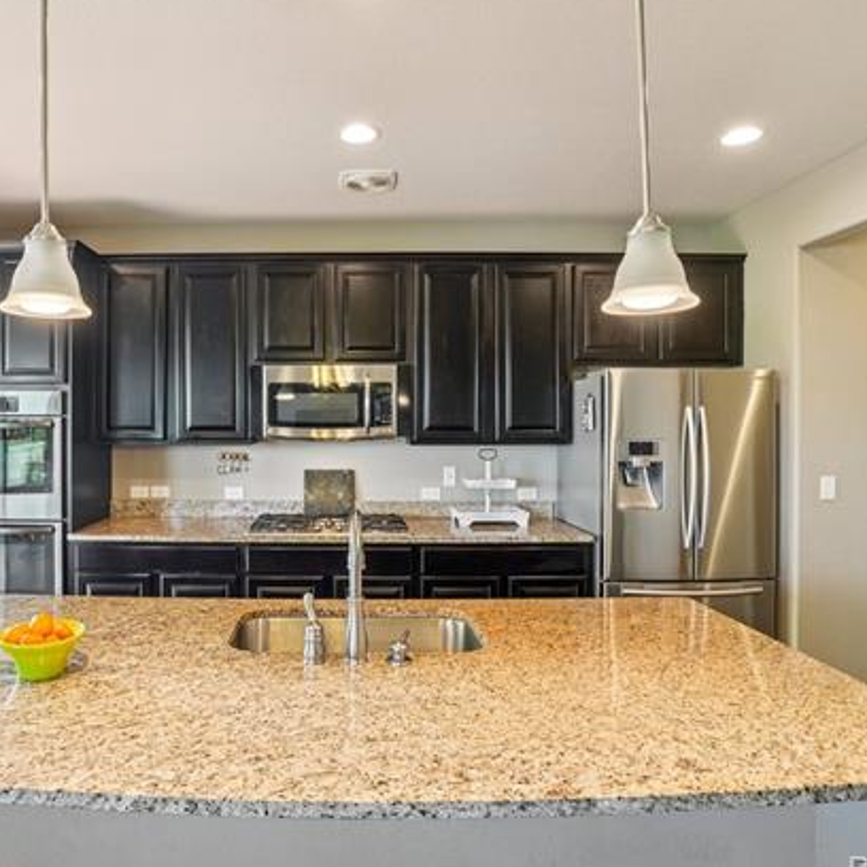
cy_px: 438
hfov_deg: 73.8
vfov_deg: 74.8
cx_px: 338
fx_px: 567
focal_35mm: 20
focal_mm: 10
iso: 400
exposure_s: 1/15
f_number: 8
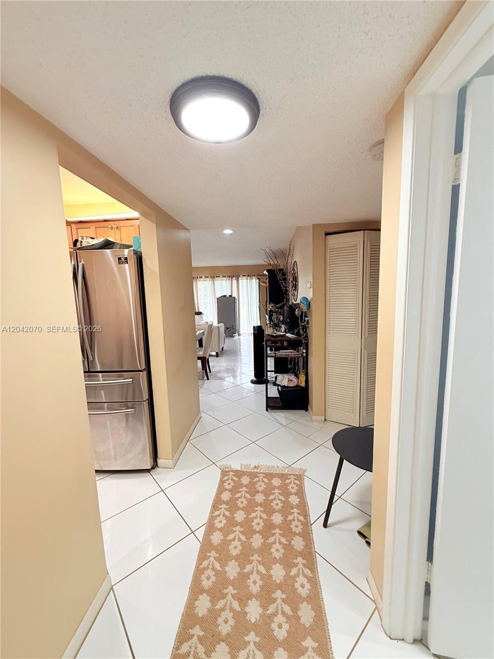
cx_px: 247
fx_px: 266
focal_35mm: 14
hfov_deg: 85.7
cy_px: 330
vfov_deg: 102.1
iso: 320
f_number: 2.2
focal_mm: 2.22
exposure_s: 1/120
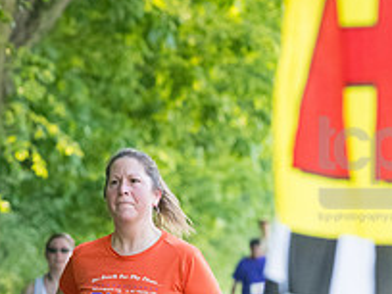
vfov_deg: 2.6
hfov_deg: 3.5
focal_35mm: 573
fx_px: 6489
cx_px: 153
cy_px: 373
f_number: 5.6
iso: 3200
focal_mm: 180
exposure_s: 1/1250
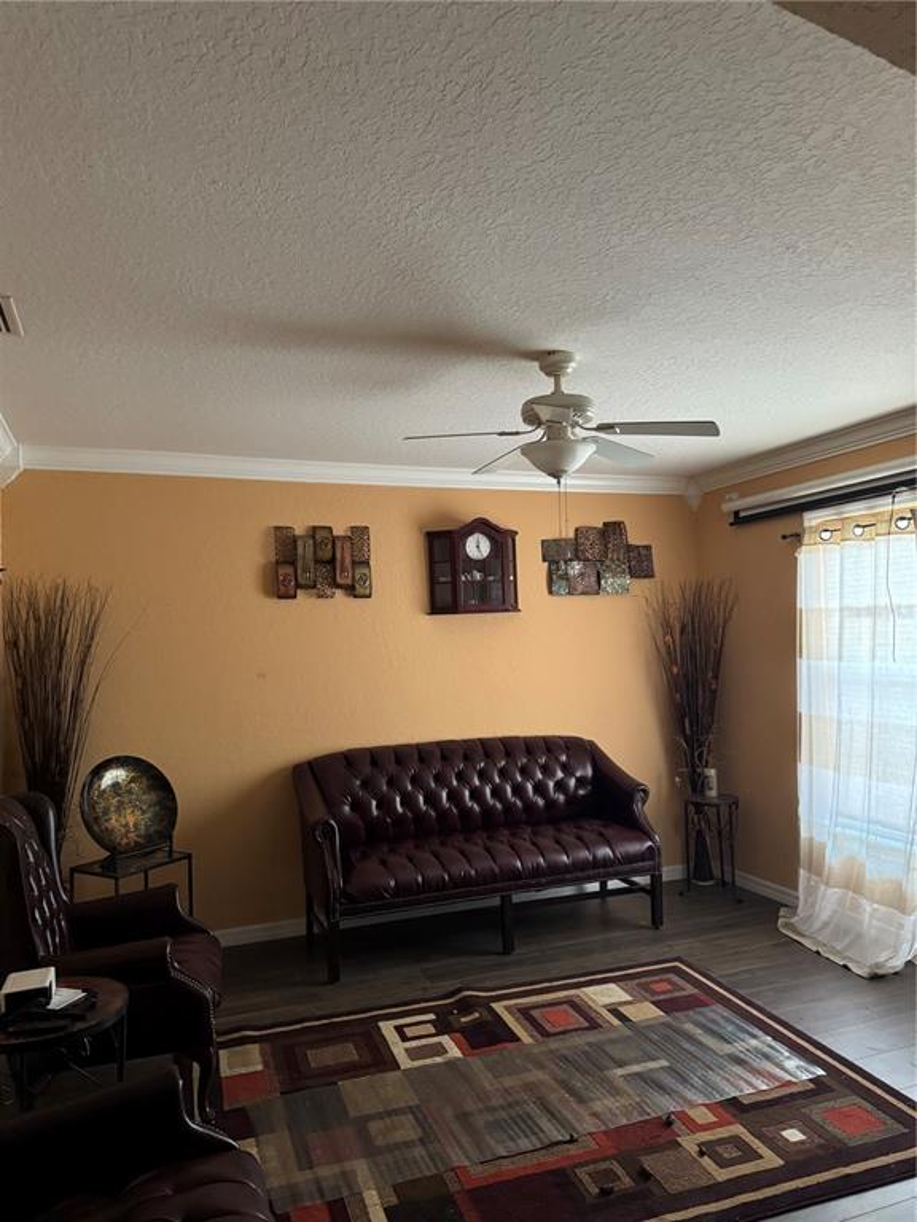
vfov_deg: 71.6
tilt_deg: +0.9
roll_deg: +2.3
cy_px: 611
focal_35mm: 24
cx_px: 458
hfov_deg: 56.8
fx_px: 848
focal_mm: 6.76
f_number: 1.78
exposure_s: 1/40
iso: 1000
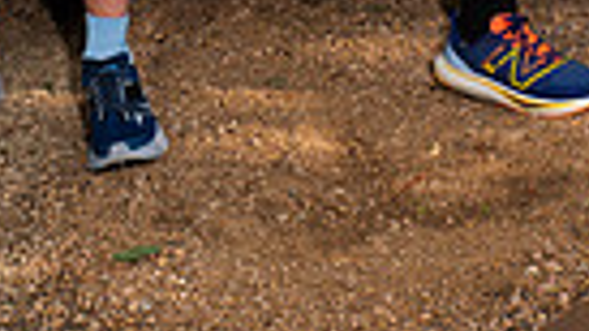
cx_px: 176
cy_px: -593
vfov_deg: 7.0
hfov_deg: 13.6
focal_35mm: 158
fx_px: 2467
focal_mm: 46
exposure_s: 1/250
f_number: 7.1
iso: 250
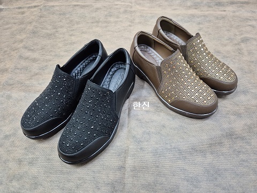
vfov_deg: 58.9
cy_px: 96
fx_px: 171
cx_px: 128
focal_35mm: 23
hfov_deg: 73.9
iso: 640
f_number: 1.8
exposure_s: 1/120
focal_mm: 5.4
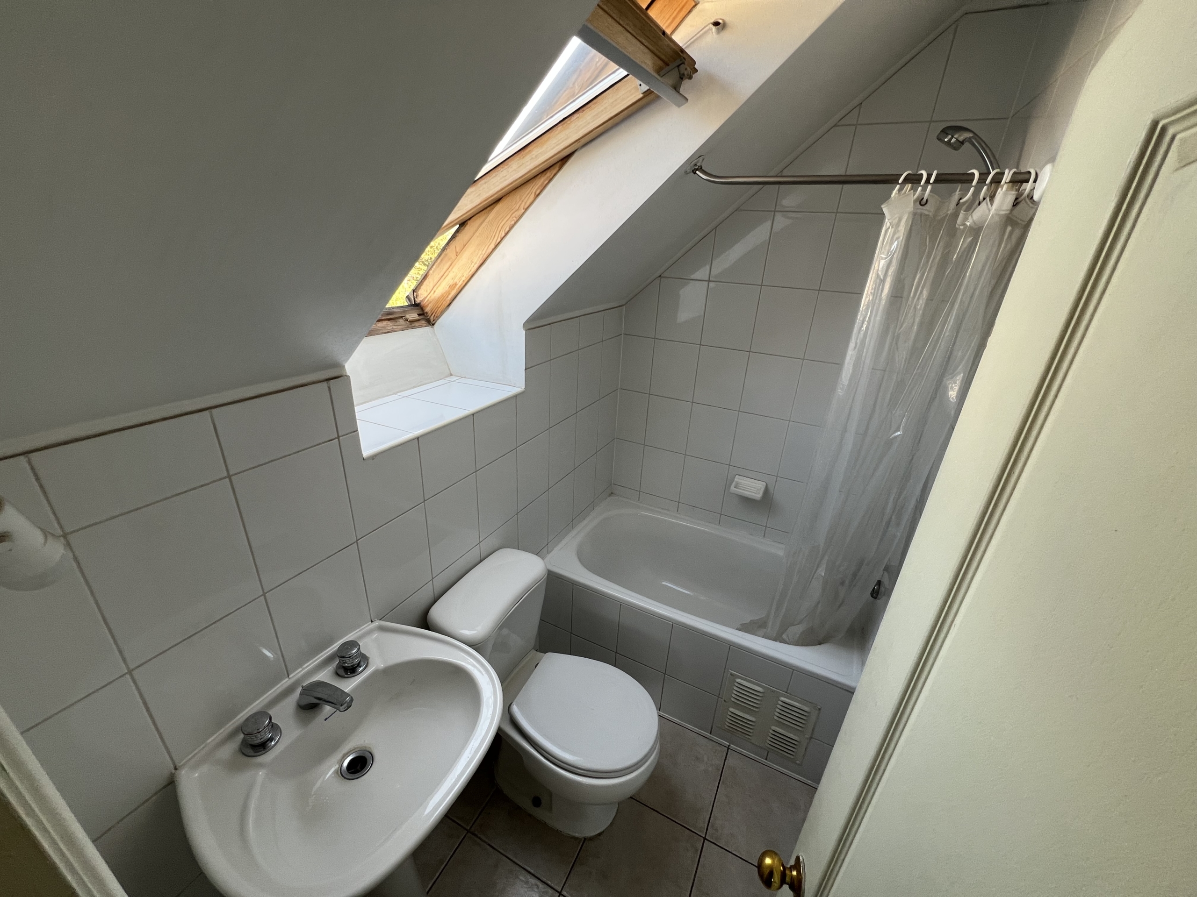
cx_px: 598
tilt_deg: -24.1
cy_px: 448
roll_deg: -2.7
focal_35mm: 13
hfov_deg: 106.2
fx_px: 450
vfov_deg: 89.9
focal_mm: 1.57
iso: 64
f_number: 1.8
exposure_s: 1/99
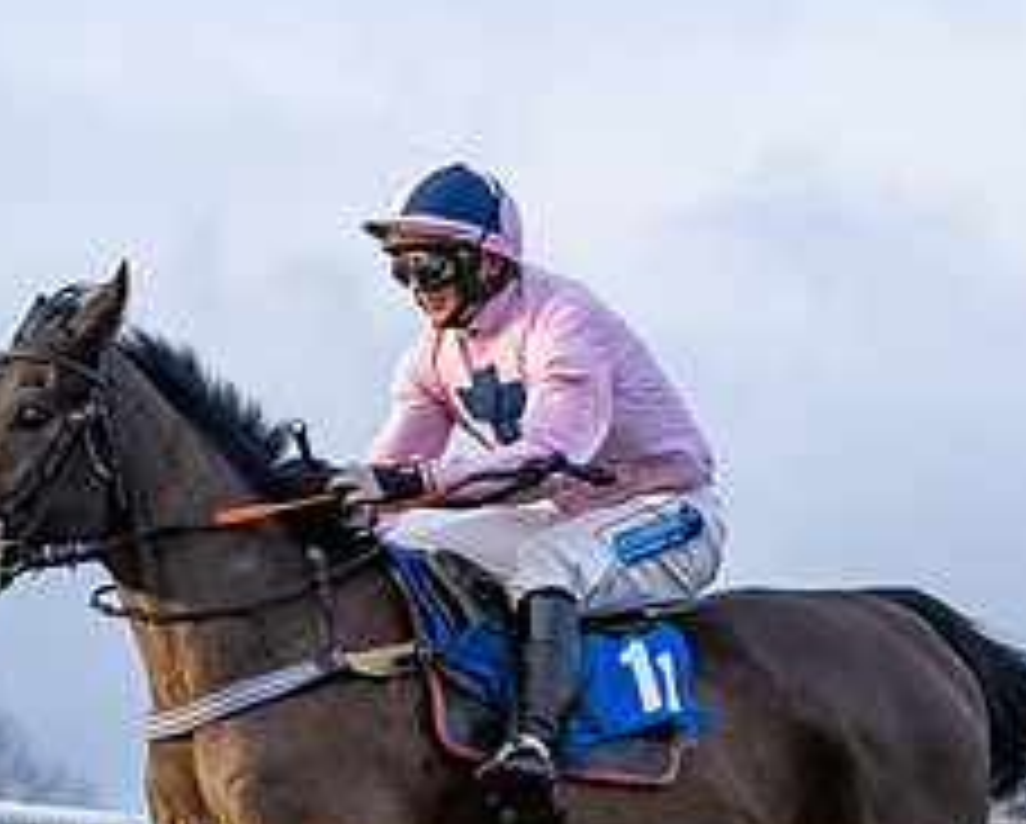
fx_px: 7905
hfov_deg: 7.4
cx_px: 1129
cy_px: 828
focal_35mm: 260
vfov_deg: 5.9
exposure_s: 1/2500
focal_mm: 70
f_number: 2.8
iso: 800
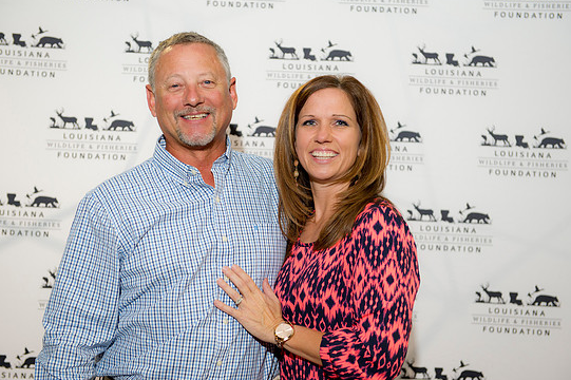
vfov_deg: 22.6
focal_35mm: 60
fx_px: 951
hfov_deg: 33.4
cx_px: 284
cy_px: 200
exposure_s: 1/125
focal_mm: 56
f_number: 3.5
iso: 800
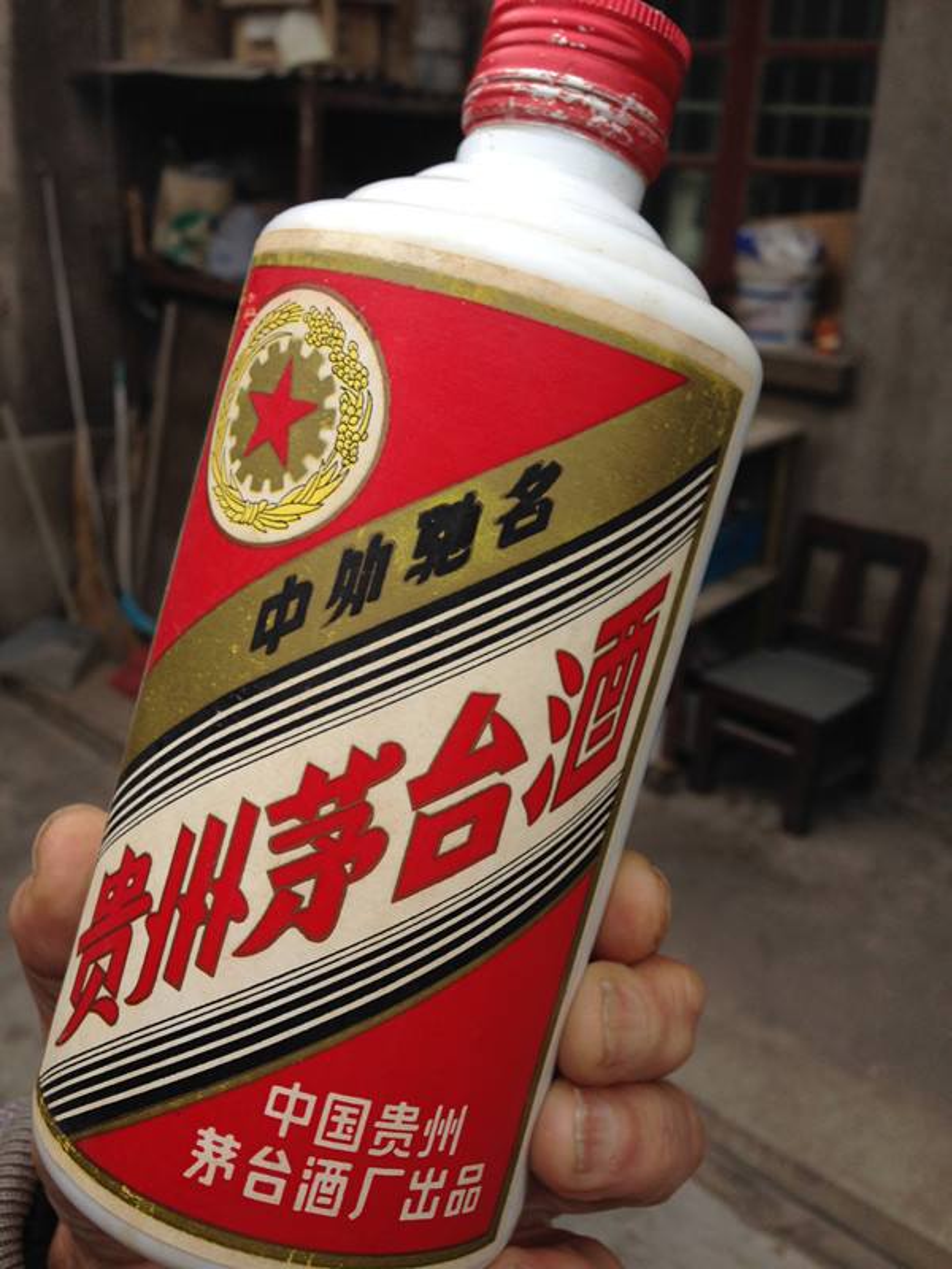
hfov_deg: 42.9
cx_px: 476
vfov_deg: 55.4
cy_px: 634
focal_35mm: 33
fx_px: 1210
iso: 50
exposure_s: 1/251
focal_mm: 4.12
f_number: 2.4
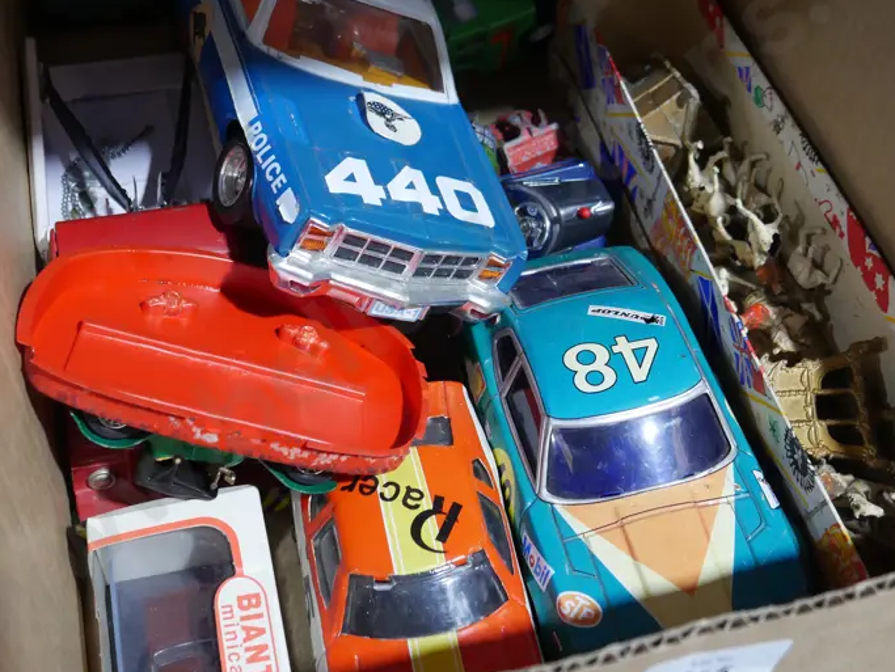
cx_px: 510
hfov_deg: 35.5
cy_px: 219
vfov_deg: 26.9
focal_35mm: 54
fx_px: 1397
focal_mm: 18
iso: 640
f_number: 4
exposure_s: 1/60
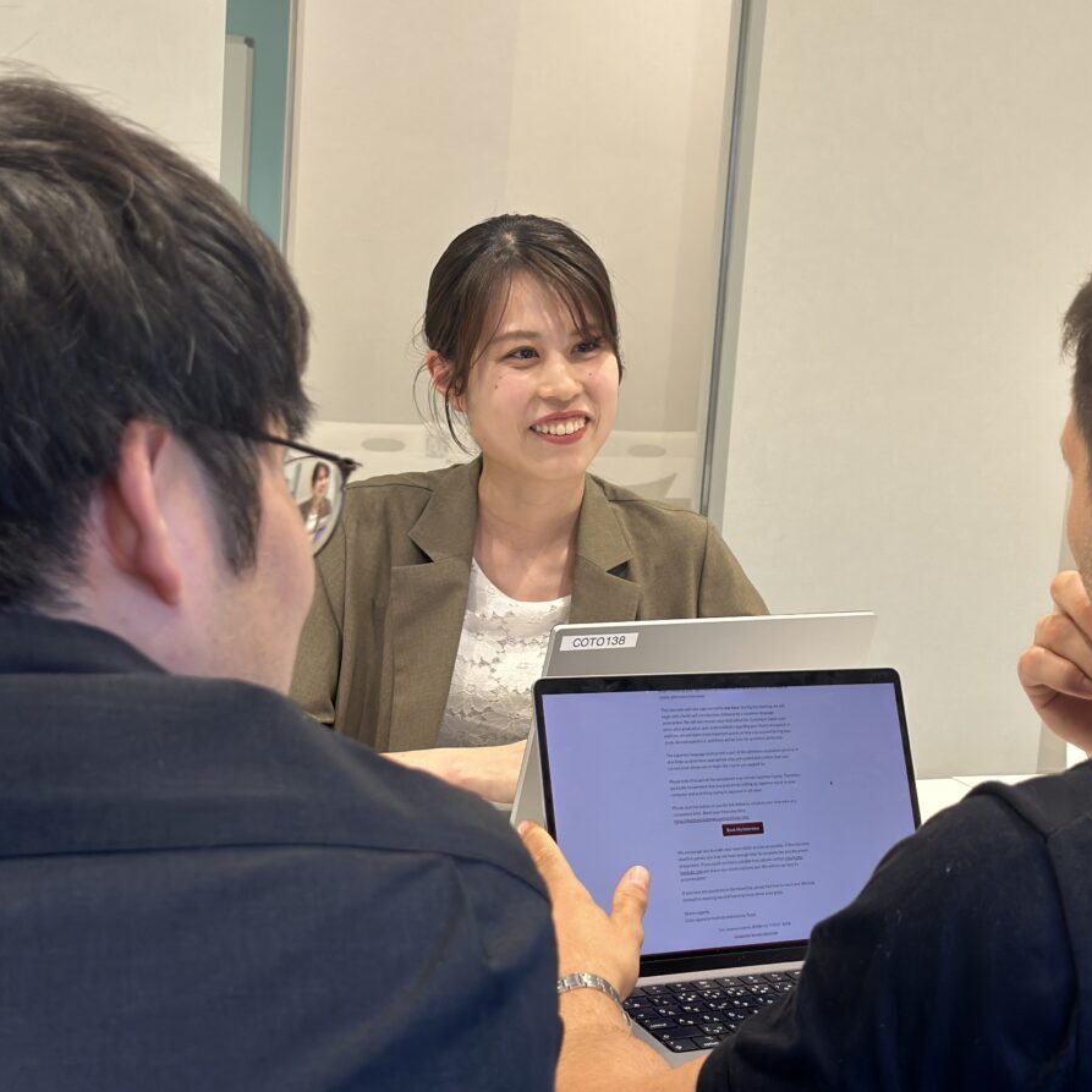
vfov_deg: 30.0
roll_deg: -4.9
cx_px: 635
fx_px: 2034
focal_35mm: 57
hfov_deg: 30.0
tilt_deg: -7.5
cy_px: 549
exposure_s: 1/50
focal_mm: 6.86
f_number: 1.78
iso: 100
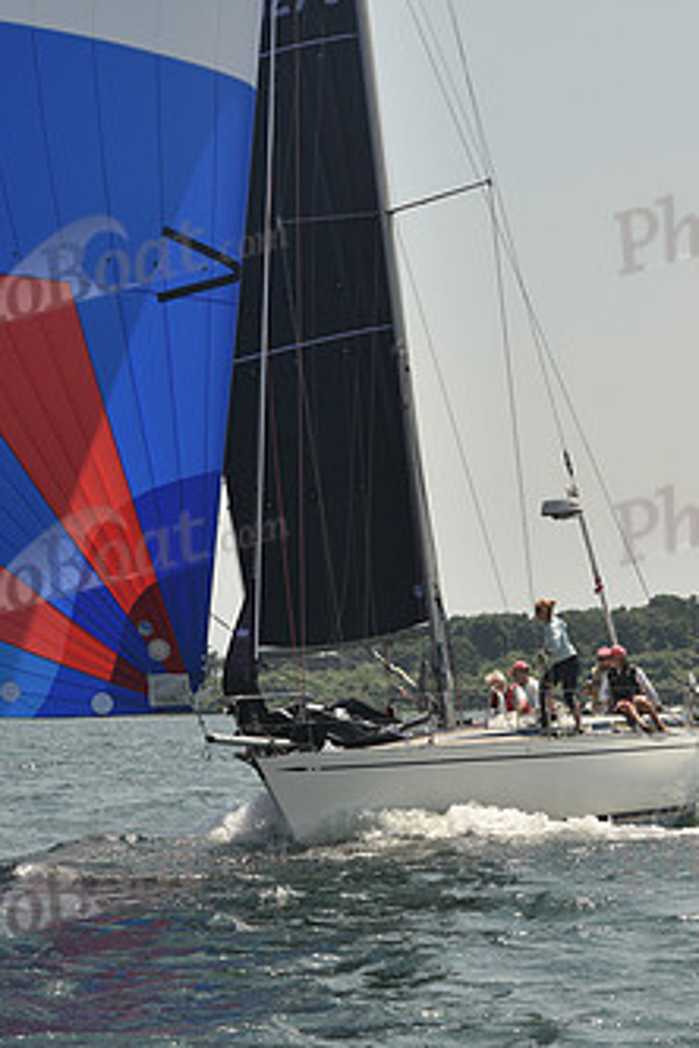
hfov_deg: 11.2
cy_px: 692
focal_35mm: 122
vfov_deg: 16.8
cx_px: 452
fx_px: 3553
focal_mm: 70
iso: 250
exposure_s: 1/640
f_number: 7.1
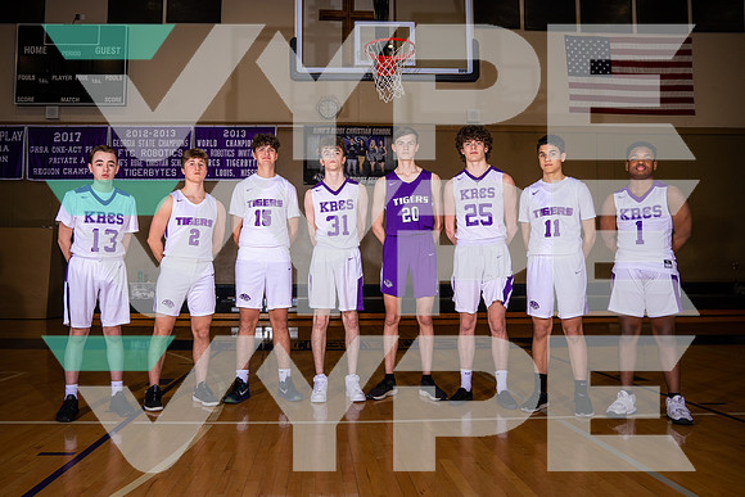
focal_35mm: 31
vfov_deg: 42.3
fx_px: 643
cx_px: 342
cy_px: 237
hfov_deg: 60.1
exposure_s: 1/125
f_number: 8
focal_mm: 28
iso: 200
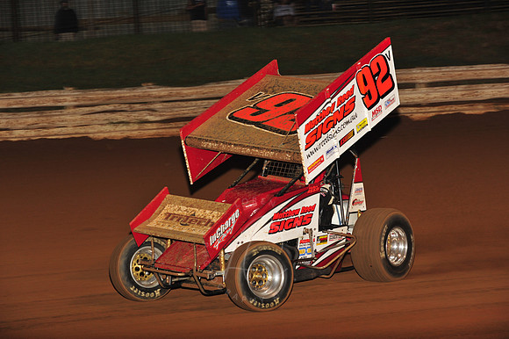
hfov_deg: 16.4
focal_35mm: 125
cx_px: 254
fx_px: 1766
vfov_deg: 11.0
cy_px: 170
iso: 1000
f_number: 7.1
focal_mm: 125
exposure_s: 1/320
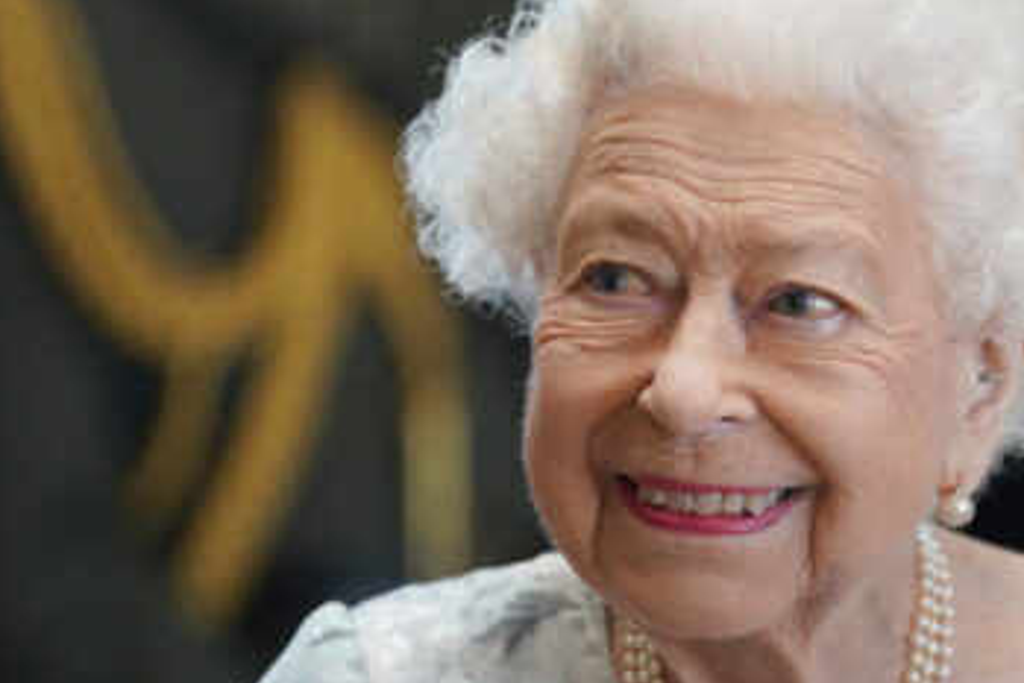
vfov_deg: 3.1
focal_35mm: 440
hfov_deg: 4.7
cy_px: 437
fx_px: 12520
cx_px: 957
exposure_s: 1/640
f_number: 2.8
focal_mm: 200
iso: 1250
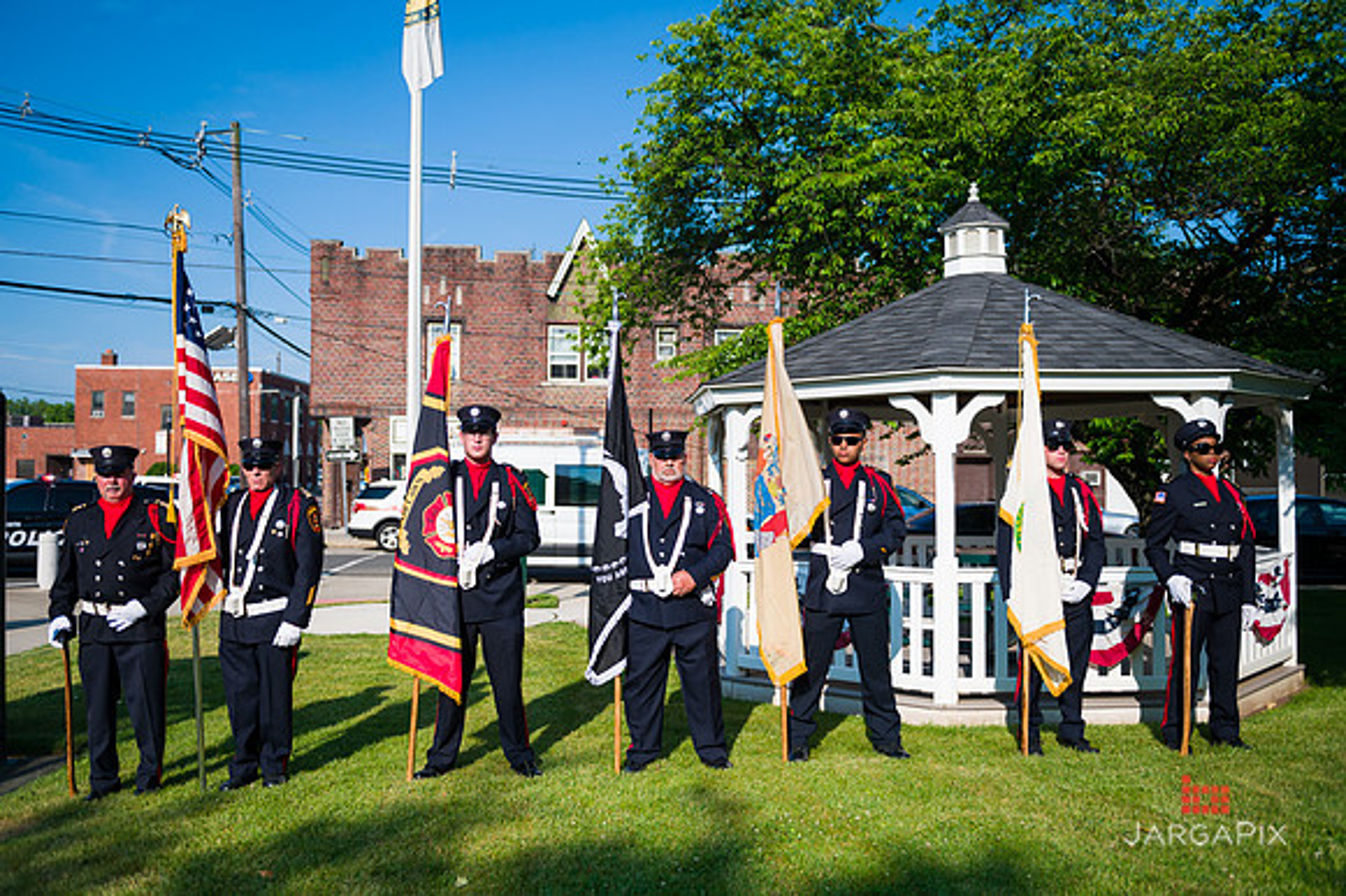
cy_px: 448
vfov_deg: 41.1
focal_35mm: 32
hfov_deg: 58.7
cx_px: 673
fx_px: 1196
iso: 200
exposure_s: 1/5000
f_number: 3.2
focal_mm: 32
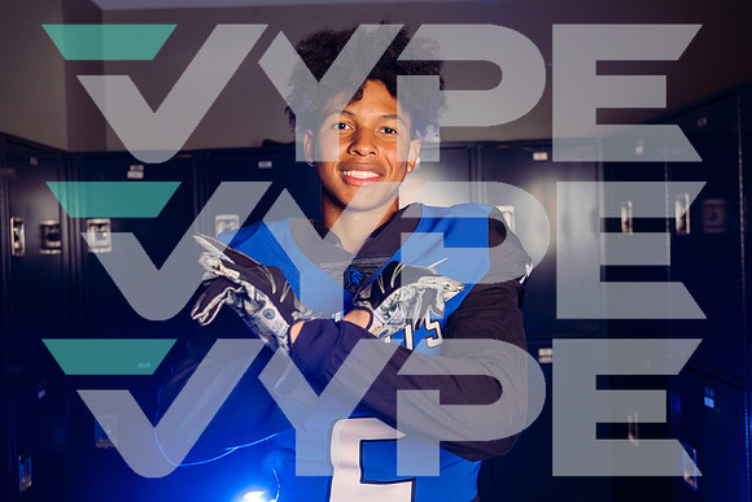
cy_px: 251
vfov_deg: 34.2
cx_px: 376
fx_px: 815
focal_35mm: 39
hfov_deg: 49.5
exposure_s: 1/250
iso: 320
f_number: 4.5
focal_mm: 39
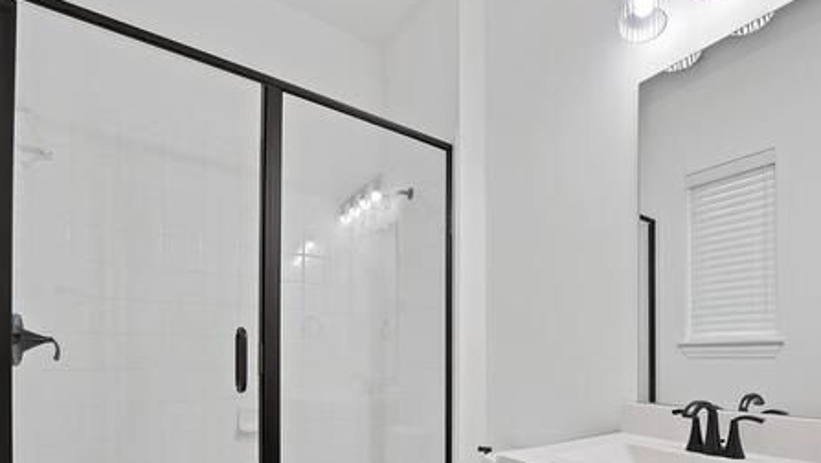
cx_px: 511
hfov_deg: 90.9
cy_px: 367
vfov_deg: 56.8
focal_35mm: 18
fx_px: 392
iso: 640
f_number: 9
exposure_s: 1/6
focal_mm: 12
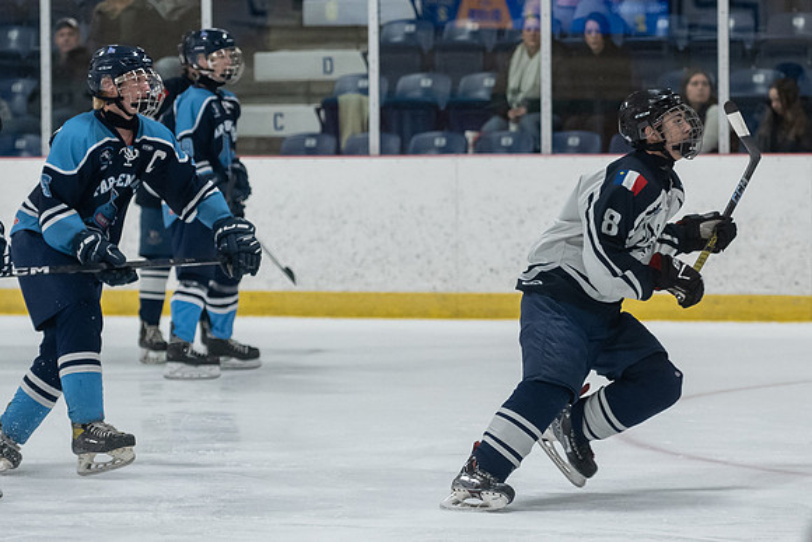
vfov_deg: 7.0
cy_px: 257
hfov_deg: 10.5
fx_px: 4422
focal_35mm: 196
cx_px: 646
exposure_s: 1/1250
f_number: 2.8
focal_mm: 100
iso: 2500
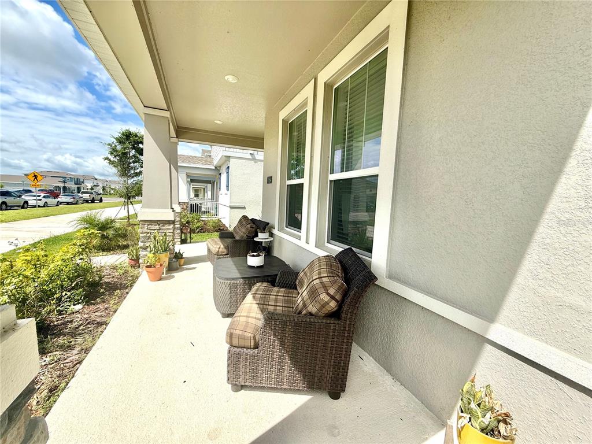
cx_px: 296
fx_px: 239
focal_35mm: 14
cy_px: 222
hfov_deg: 102.1
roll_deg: -2.3
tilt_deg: -4.7
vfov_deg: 85.7
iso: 50
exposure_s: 1/1961
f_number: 2.2
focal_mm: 2.22
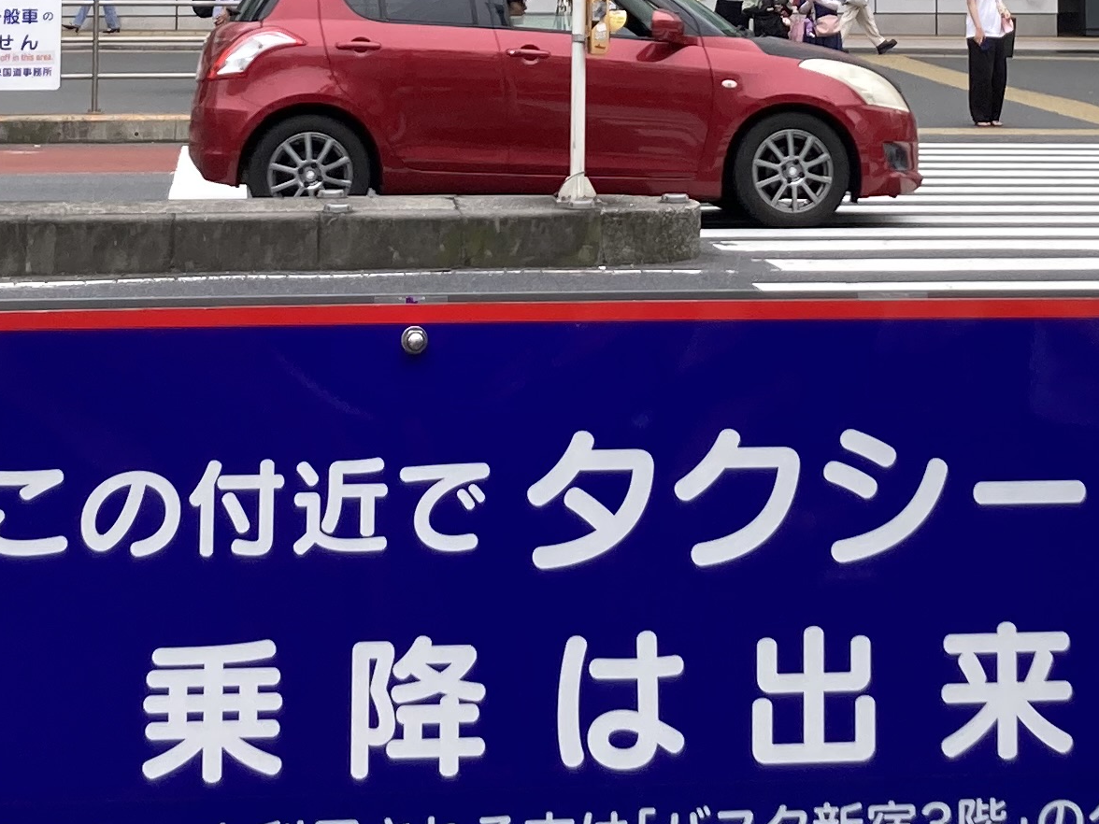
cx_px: 600
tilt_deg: +4.4
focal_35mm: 96
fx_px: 3048
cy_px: -297
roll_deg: +0.0
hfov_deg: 20.4
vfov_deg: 14.6
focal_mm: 3.99
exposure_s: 1/759
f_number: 1.8
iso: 20
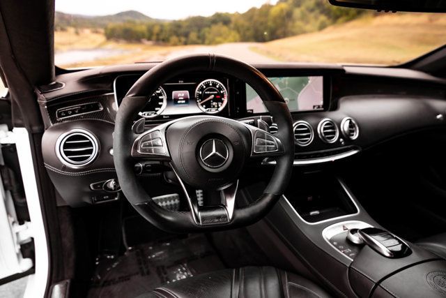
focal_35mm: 24
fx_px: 297
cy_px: 149
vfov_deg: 53.2
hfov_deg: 73.7
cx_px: 223
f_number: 3.5
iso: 640
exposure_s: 1/200
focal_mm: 24
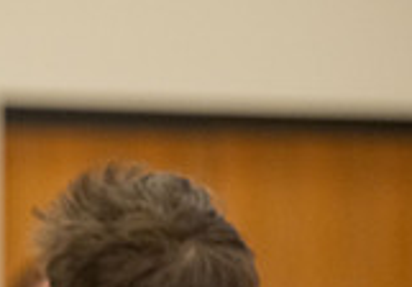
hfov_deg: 3.3
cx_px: -223
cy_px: 410
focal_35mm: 612
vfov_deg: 2.3
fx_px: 7099
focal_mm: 165
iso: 2000
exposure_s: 1/250
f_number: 2.8
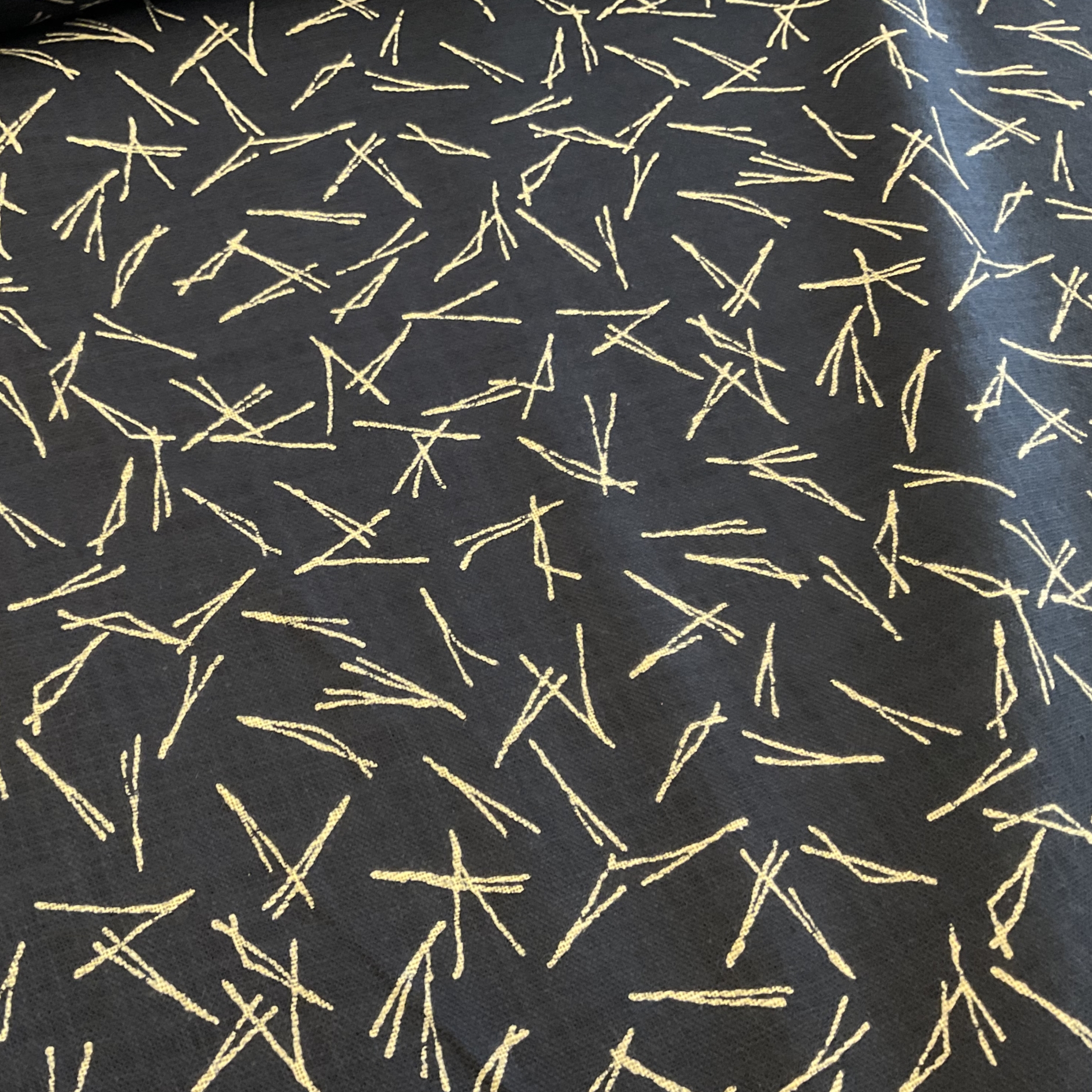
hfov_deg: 46.5
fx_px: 1249
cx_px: 373
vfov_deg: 47.2
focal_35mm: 35
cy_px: 549
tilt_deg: -63.3
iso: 250
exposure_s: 1/30
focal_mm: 3
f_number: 1.8
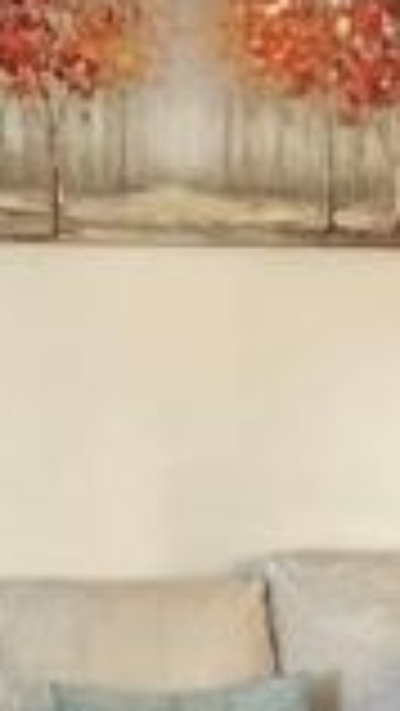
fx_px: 2430
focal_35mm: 129
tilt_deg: -13.8
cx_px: 544
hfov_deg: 9.2
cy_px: 814
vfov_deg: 16.1
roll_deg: -0.2
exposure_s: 1/60
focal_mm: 5.7
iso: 400
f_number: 1.5
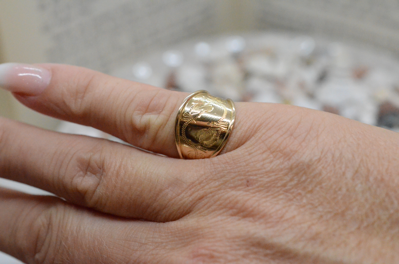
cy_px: 132
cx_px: 200
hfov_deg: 33.5
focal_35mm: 60
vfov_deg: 22.5
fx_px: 664
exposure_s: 1/2500
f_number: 6.3
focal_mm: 40
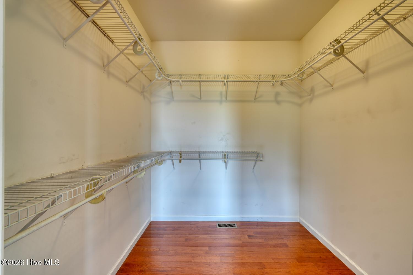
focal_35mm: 15
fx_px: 172
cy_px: 138
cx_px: 206
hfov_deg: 100.4
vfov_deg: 77.3
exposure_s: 2.5
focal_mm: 10
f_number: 8
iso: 100
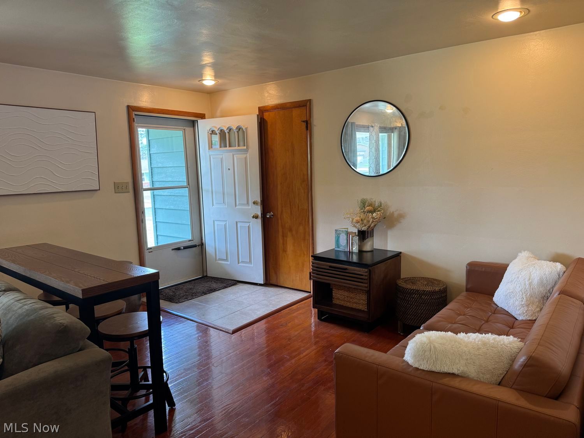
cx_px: 292
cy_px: 219
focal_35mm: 24
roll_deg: +1.5
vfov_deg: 56.8
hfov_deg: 71.6
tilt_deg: -7.5
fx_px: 405
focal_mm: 6.76
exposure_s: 1/60
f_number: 1.78
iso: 125
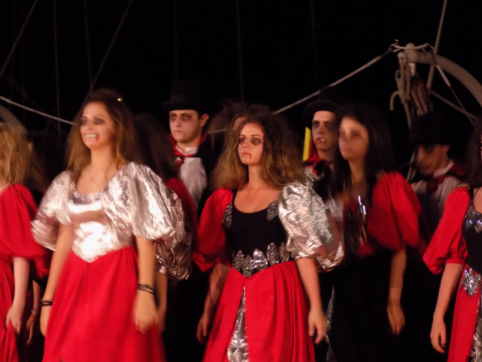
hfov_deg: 8.4
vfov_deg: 6.3
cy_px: 181
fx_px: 3272
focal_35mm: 235
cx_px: 241
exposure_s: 1/8
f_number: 5.6
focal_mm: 41.8
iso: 400
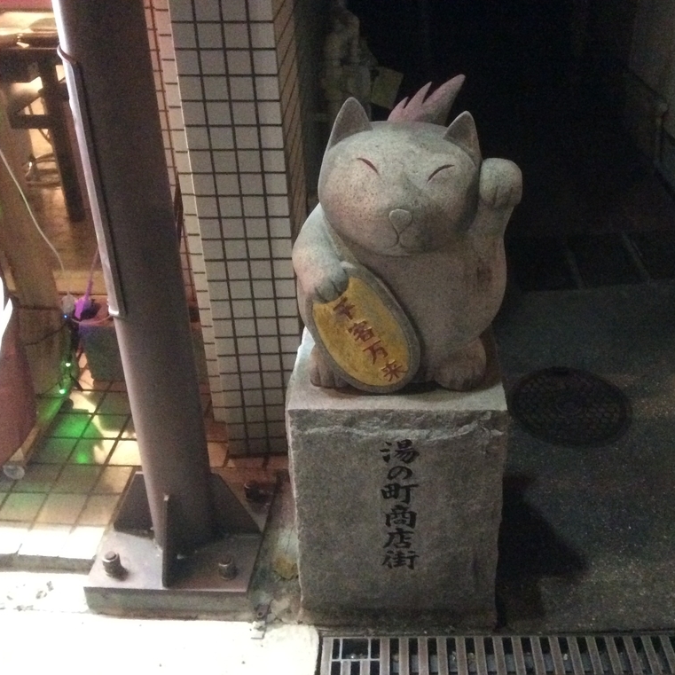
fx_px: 838
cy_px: 337
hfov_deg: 43.6
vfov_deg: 43.9
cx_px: 416
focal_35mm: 38
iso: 800
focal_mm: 3.3
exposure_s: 1/15
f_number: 2.4
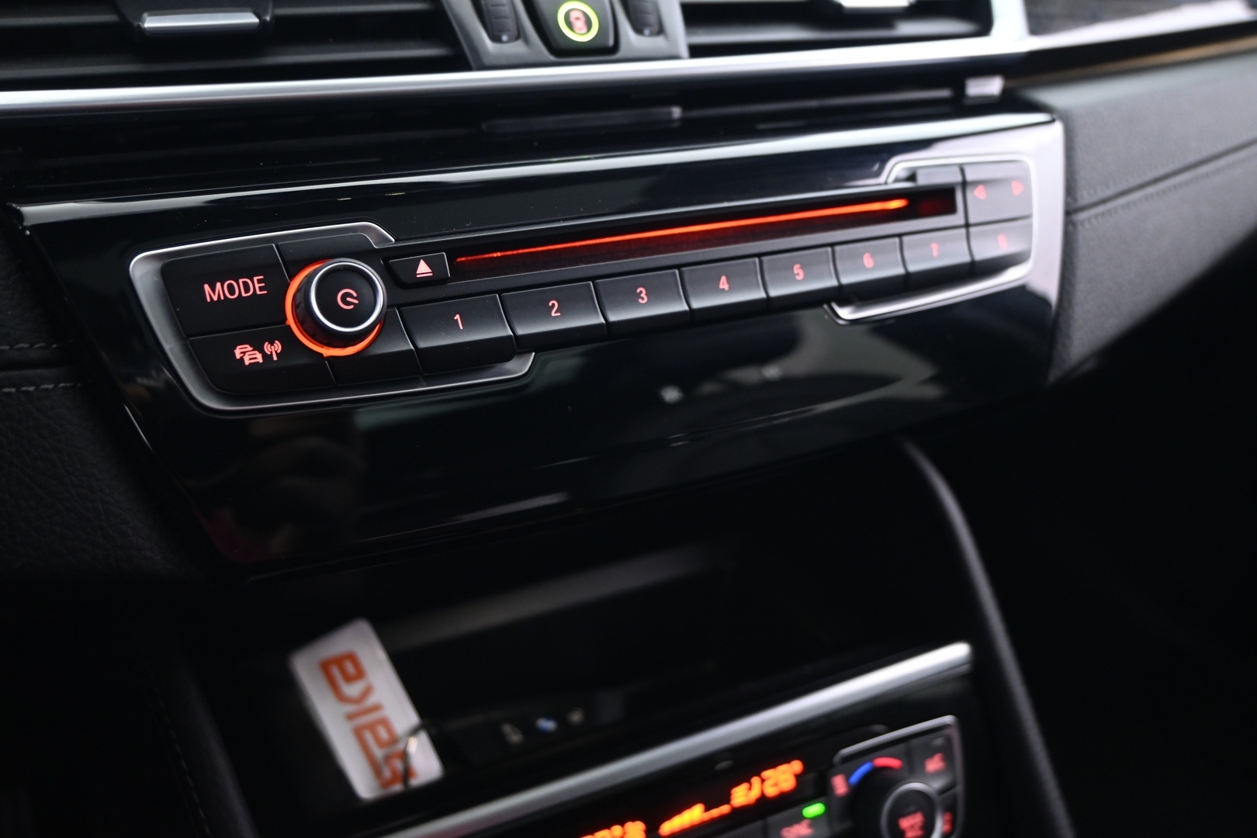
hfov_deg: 60.7
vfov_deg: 42.6
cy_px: 419
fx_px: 1074
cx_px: 628
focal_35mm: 31
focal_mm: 20.5
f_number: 3.8
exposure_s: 1/3
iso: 1000
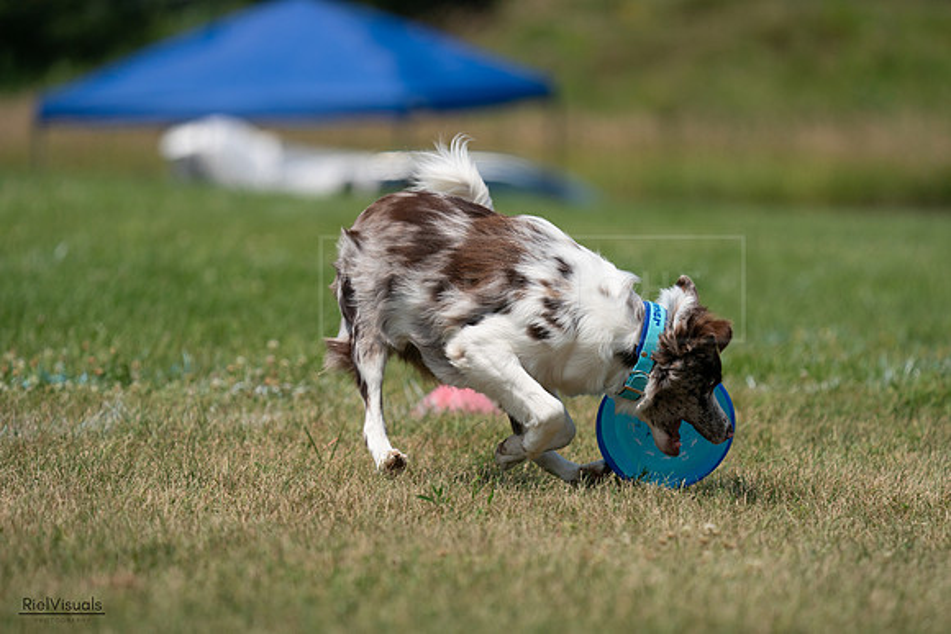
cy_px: 317
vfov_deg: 3.8
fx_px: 9565
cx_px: 476
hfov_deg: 5.7
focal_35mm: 362
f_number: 6.3
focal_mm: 362
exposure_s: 1/4000
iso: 640
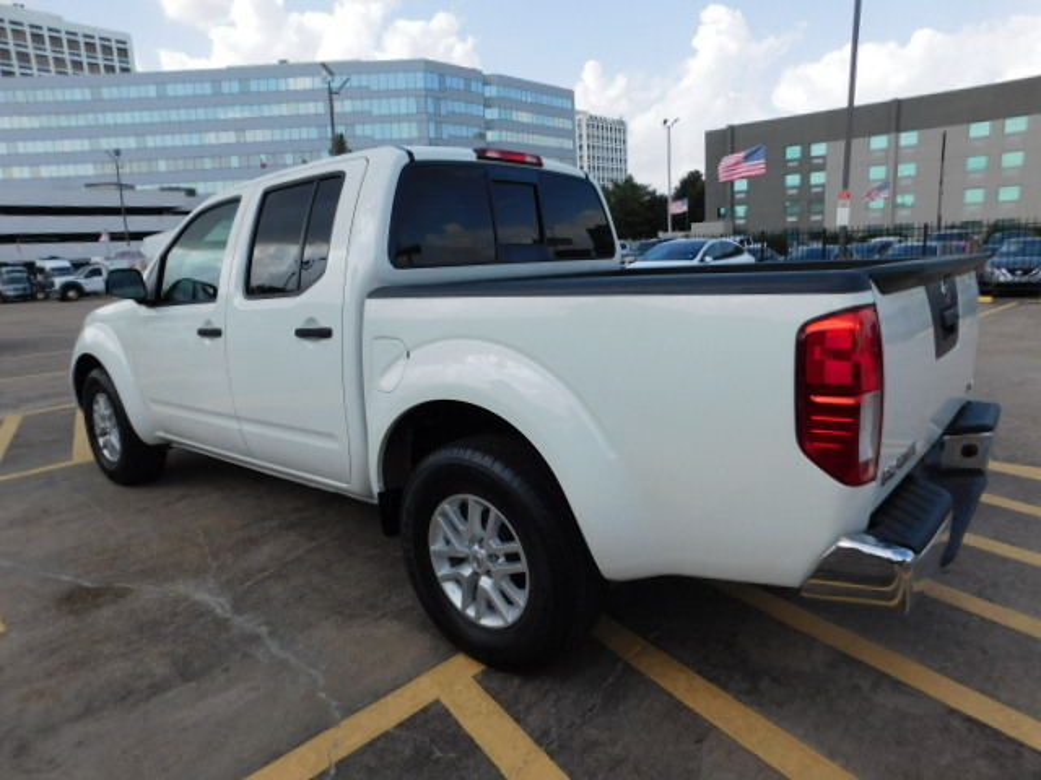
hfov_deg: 73.9
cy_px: 390
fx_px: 692
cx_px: 520
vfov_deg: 58.9
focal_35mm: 23
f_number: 3
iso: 125
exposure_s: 1/1250
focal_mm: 4
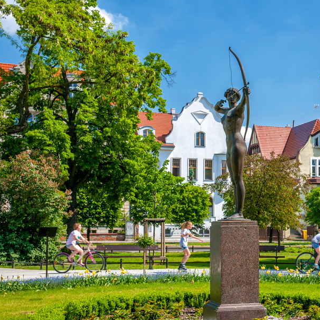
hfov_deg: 27.0
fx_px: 656
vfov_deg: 27.4
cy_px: 168
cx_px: 249
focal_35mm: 63
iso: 200
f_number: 7.1
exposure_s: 1/100
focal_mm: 29
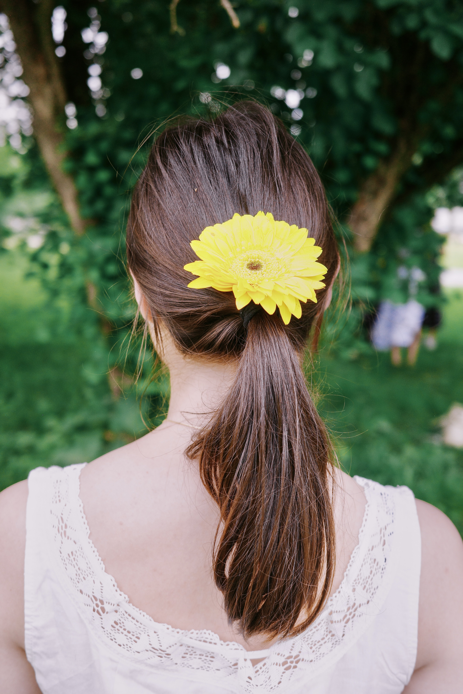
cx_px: 232
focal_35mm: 40
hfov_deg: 33.4
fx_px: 772
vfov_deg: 48.5
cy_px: 347
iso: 200
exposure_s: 1/500
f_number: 2.8
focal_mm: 26
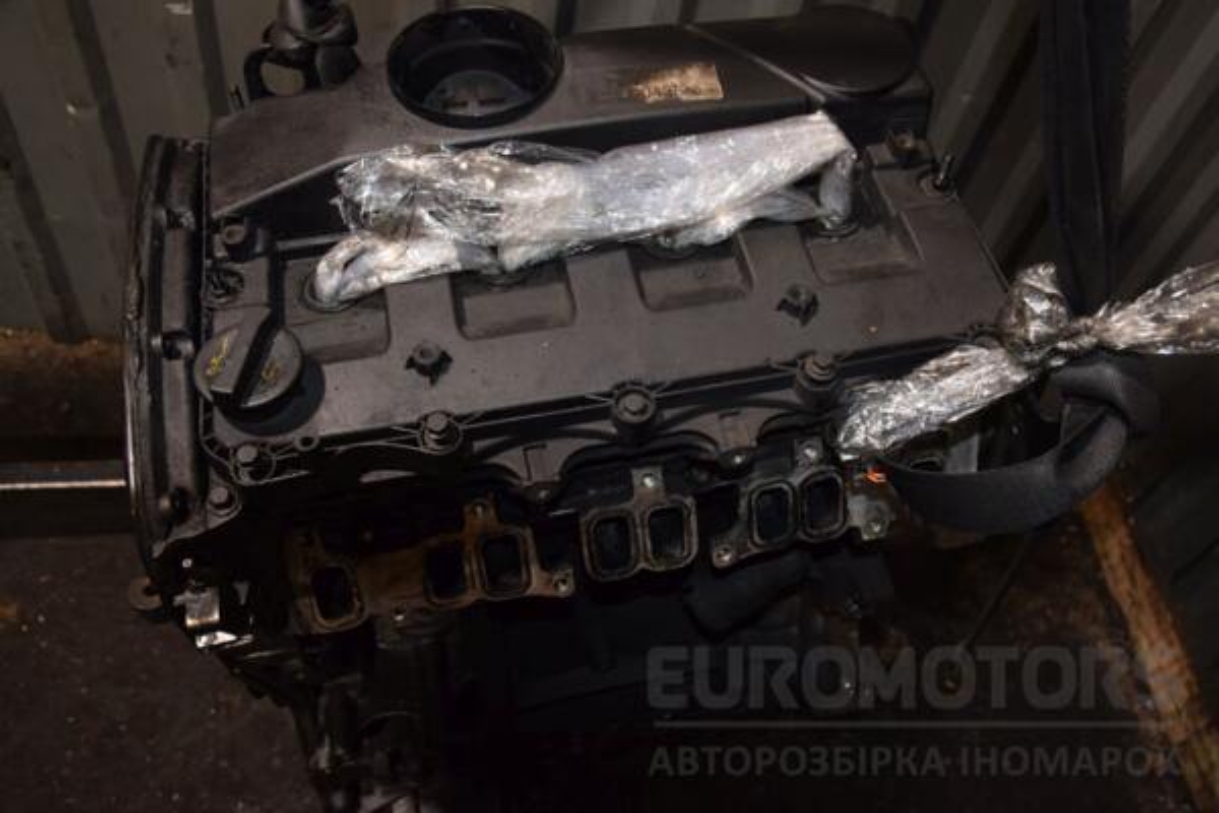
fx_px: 1067
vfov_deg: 41.7
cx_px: 610
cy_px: 406
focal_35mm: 32
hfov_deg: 59.5
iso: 800
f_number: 5
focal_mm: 21
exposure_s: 1/60
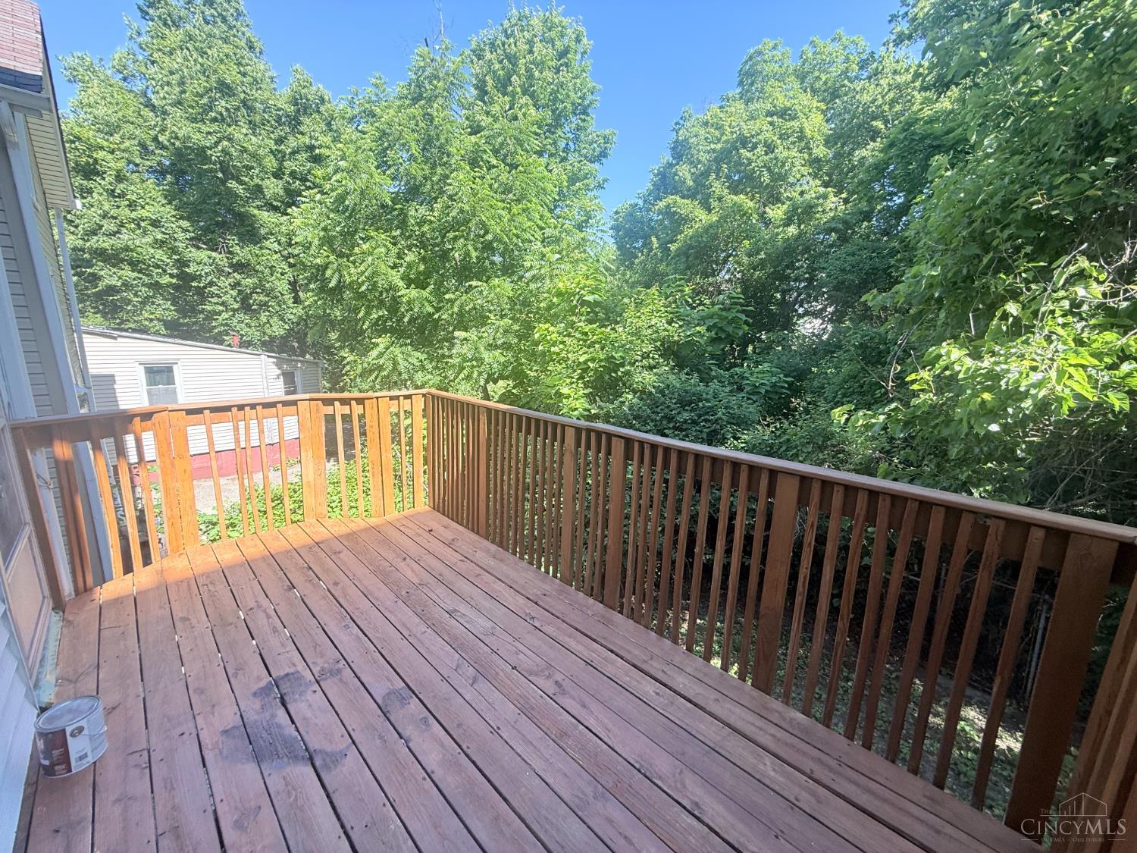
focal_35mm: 14
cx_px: 568
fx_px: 460
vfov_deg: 85.7
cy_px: 426
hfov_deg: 102.1
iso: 50
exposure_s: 1/218
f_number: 2.2
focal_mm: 2.22
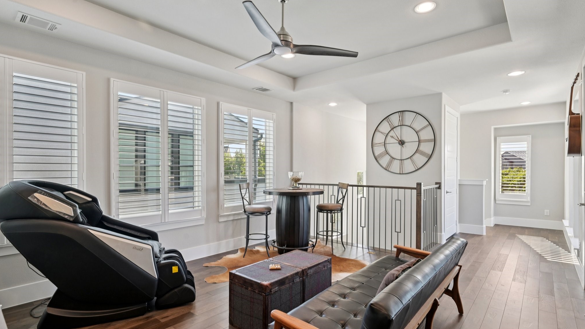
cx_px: 294
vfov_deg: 59.6
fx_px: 287
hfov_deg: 91.0
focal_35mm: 19
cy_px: 170
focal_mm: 17.5
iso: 400
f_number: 8
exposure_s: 1/80
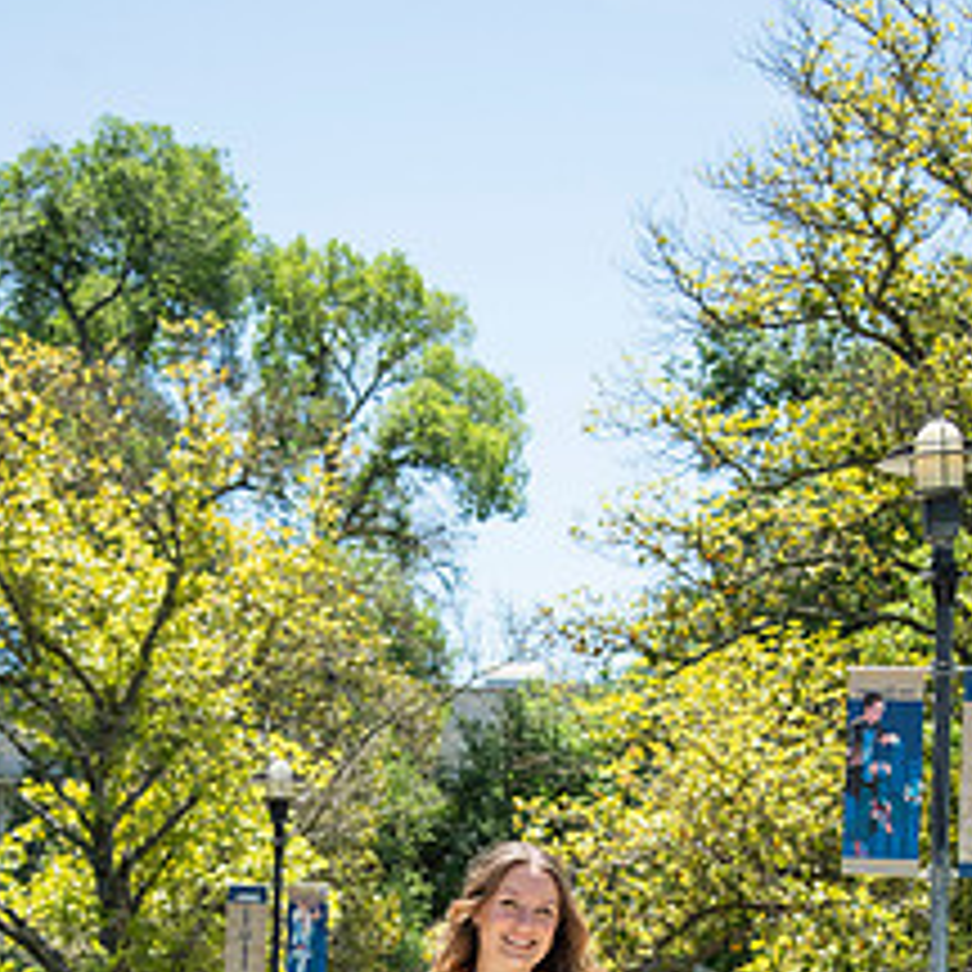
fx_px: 3653
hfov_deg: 15.2
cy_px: 954
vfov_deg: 14.9
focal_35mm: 115
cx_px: 540
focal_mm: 65
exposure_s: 1/2000
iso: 500
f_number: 5.6
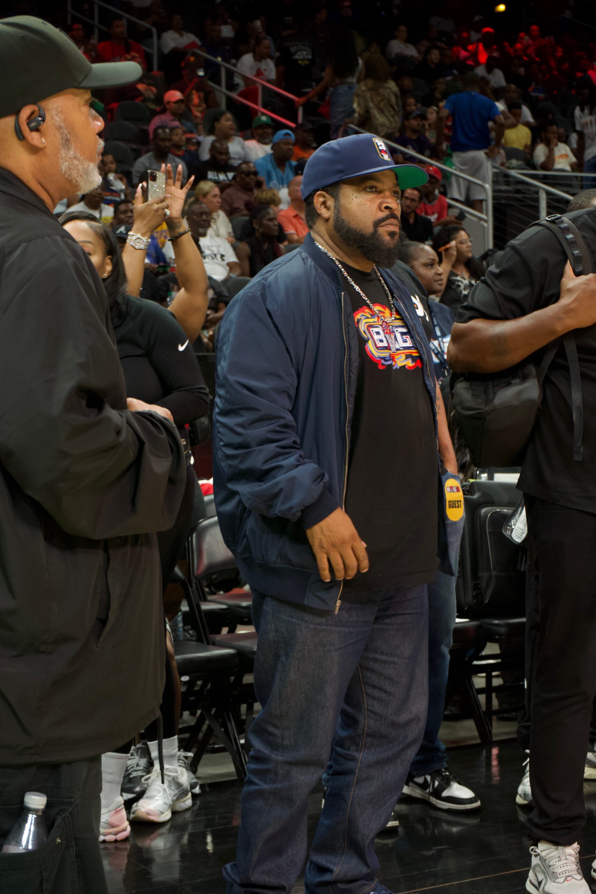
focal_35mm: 70
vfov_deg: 28.8
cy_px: 447
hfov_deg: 19.5
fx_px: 1738
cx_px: 298
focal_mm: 70
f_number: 9
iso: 2000
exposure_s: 1/100
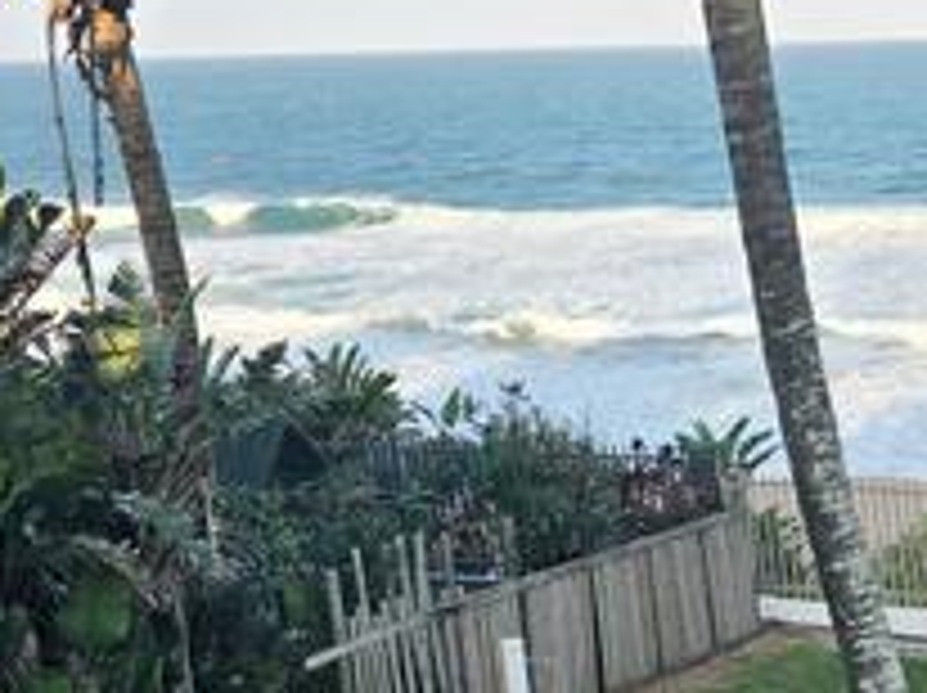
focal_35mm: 67
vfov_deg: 21.3
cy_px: 662
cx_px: 1202
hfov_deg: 25.1
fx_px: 1792
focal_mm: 6.3
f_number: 1.7
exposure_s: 1/294
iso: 12
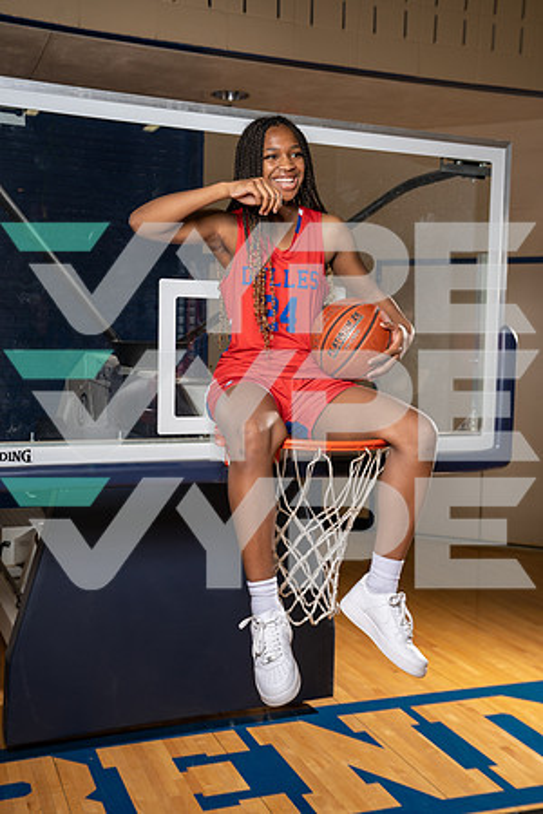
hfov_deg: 32.6
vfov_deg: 47.4
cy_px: 407
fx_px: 928
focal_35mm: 41
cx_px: 272
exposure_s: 1/250
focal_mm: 41
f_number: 5.6
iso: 400
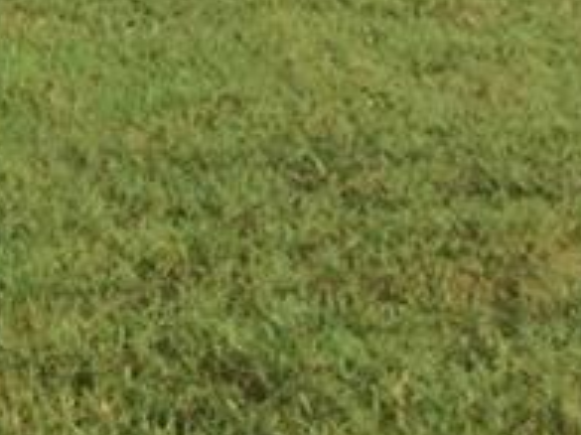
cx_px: -283
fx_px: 2818
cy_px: -682
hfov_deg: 11.3
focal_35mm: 168
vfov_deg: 8.0
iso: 32
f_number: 2.4
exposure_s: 1/344
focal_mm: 3.3
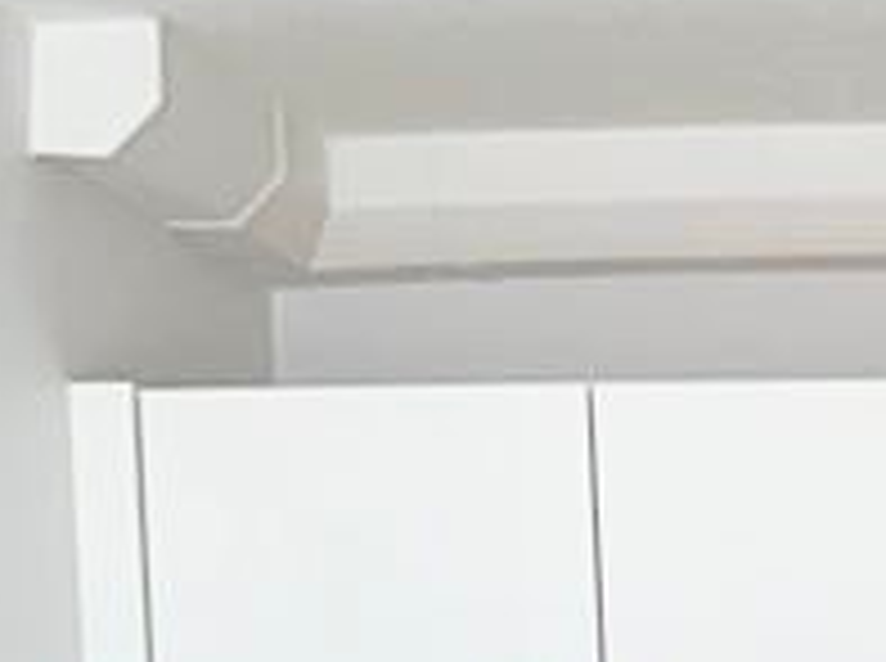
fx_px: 3858
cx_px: 1907
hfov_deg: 11.5
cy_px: 1590
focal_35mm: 151
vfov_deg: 8.9
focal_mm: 3
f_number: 1.8
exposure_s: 1/120
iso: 50
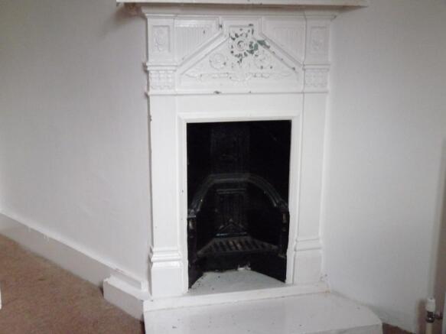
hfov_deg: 47.9
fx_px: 502
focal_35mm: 39
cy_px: 167
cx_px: 223
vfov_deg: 36.8
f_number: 3
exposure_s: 1/13
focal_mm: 6.9
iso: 800
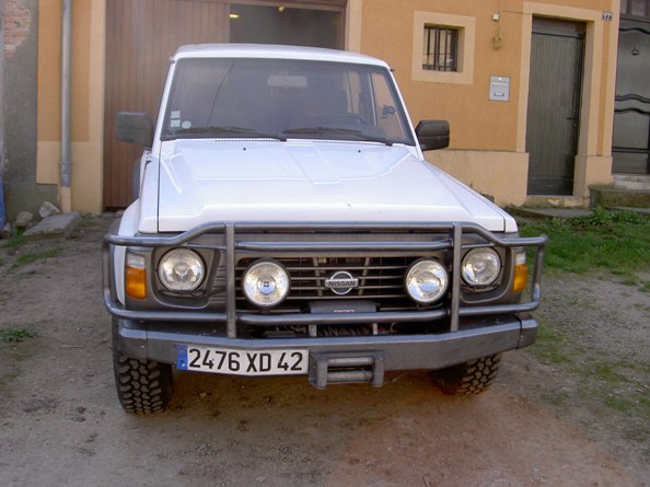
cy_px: 244
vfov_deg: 36.8
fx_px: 732
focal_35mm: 39
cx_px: 325
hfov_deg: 47.9
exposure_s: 1/286
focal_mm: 8
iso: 100
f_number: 4.7
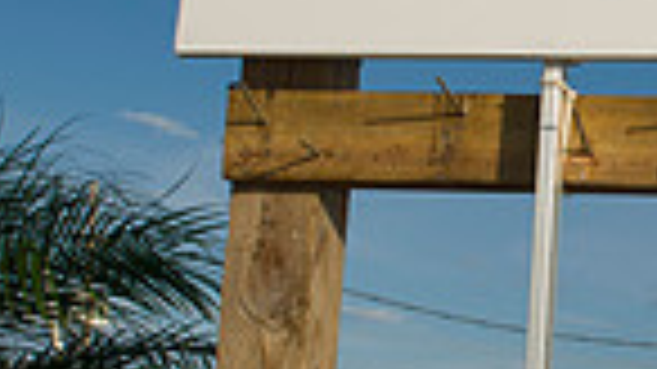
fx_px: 1741
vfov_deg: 12.1
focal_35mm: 100
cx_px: 819
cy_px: 220
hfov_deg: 19.9
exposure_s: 1/250
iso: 200
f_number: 8
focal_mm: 24
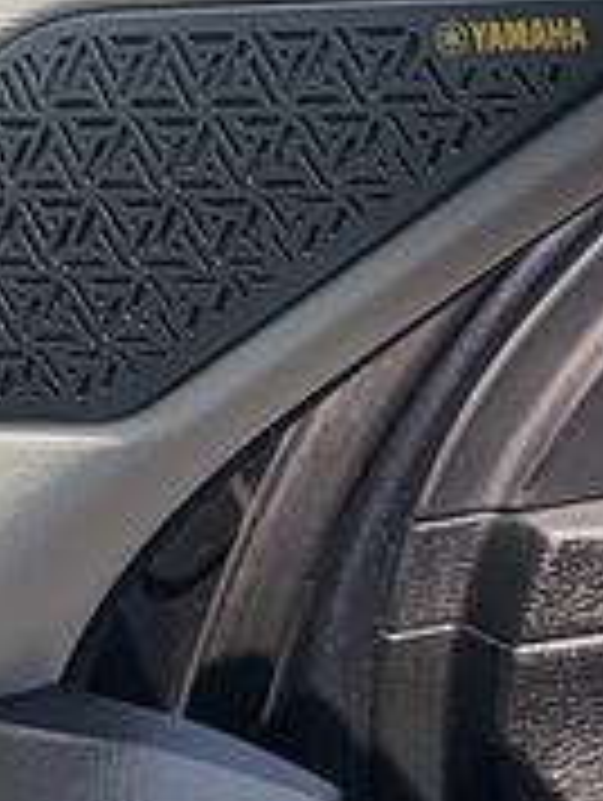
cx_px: 158
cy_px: 81
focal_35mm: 140
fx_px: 3244
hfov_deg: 10.6
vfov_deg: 13.9
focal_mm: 5.4
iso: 40
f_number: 1.8
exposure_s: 1/1170
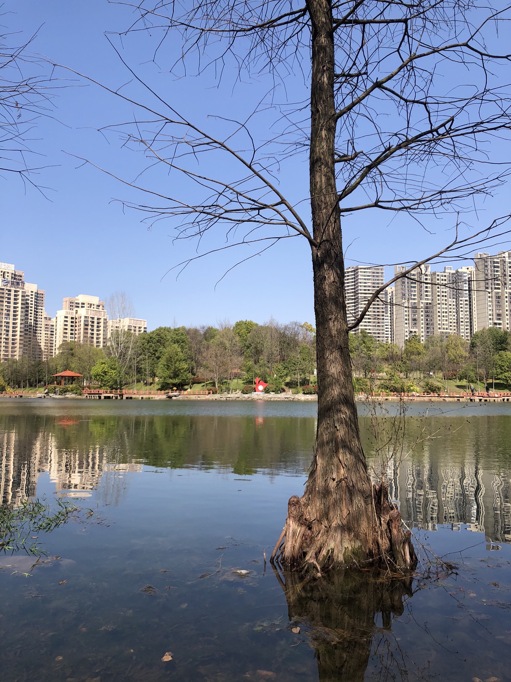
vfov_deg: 63.4
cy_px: 341
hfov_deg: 49.7
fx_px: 551
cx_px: 256
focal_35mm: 28
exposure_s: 1/1600
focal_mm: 4
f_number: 1.8
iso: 20
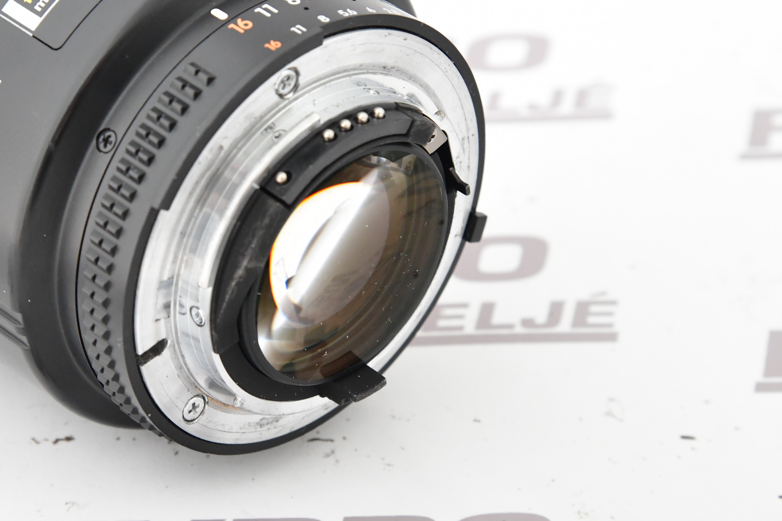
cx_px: 243
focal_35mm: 213
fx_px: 4626
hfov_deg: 9.7
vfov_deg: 6.4
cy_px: 183
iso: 3200
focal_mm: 120
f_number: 10
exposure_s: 1/200
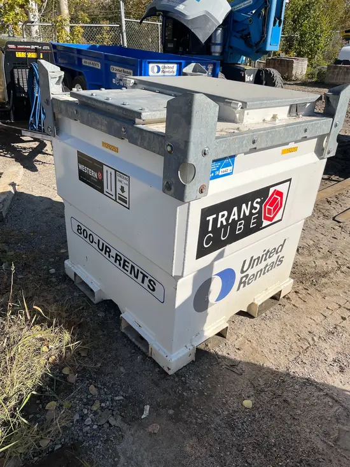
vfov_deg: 67.3
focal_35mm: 26
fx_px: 350
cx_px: 175
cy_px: 234
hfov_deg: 53.1
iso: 50
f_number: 1.6
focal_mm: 5.1
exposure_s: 1/4651
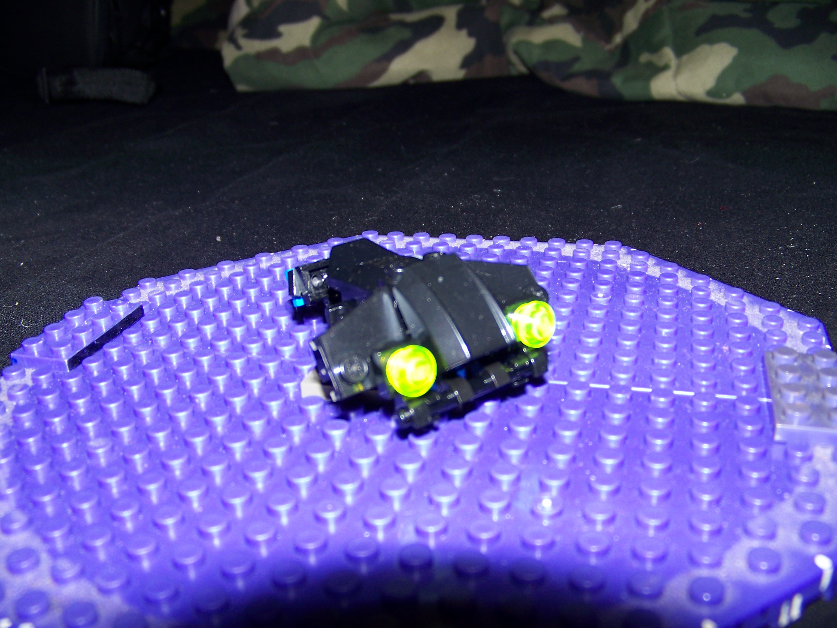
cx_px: 418
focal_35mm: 36
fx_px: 870
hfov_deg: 51.4
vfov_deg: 39.7
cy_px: 314
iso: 64
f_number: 2.8
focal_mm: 5.85
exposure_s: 1/30
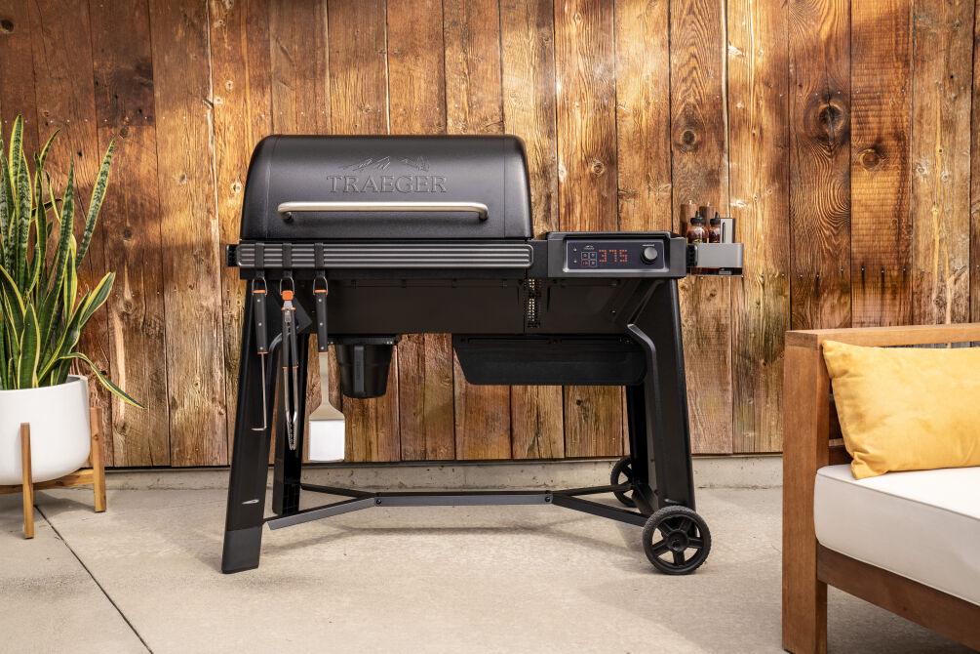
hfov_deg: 54.4
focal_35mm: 35
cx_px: 490
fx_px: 953
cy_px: 327
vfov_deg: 37.9
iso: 100
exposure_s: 1/125
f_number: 6.3
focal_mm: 35
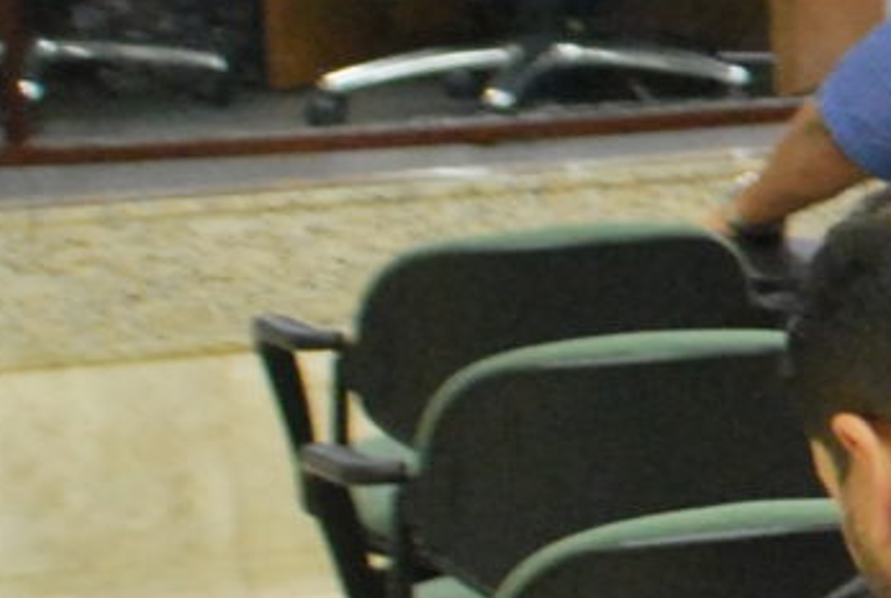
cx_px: 1995
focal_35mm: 199
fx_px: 4936
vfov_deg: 6.9
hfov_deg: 9.4
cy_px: 54
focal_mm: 18
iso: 800
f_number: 3.5
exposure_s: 1/50
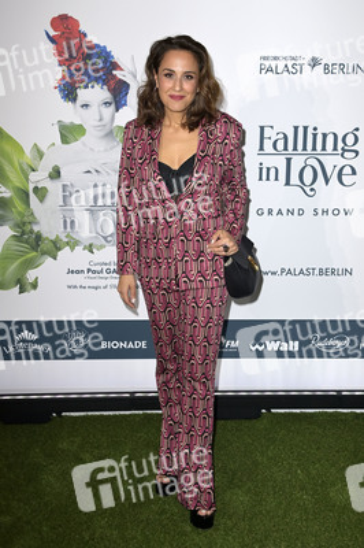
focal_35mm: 48
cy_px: 274
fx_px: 729
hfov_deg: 28.0
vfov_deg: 41.1
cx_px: 182
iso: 640
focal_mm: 48
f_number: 6.3
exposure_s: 1/250
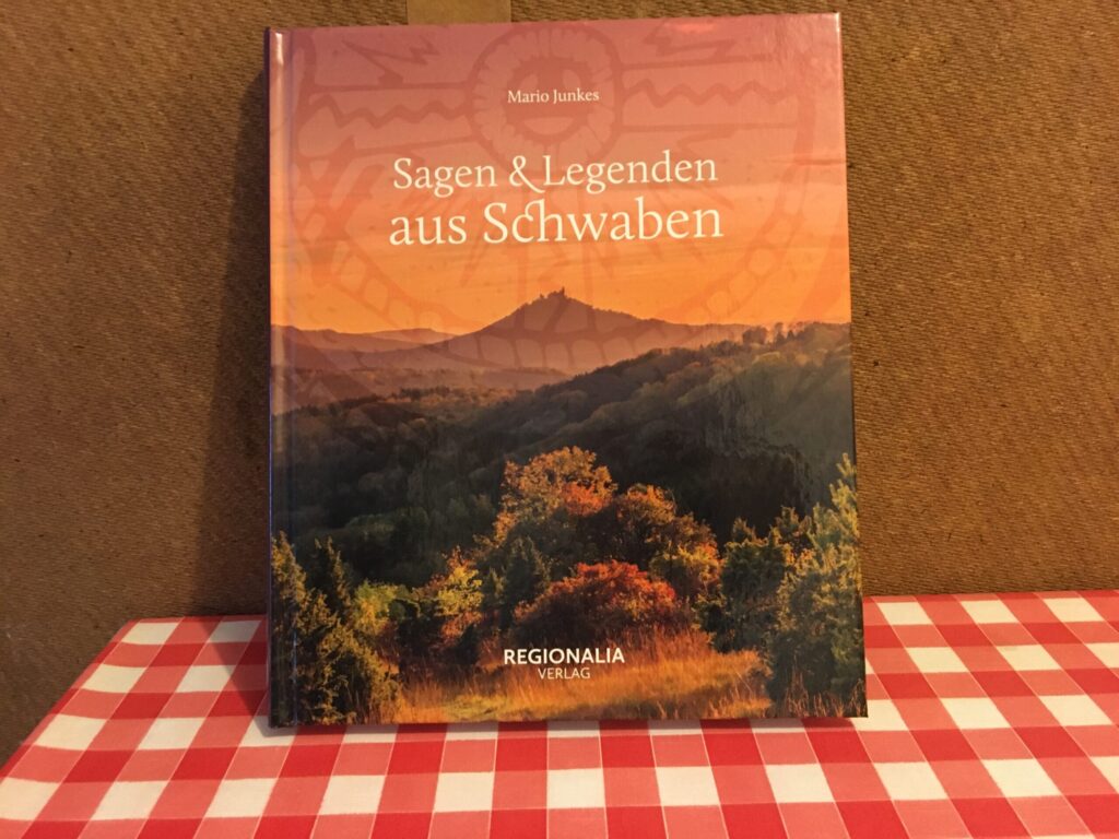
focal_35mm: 29
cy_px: 420
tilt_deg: -16.4
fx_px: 937
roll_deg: +1.4
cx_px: 560
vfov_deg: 48.2
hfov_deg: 61.7
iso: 250
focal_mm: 4.15
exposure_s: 1/17
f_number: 2.2
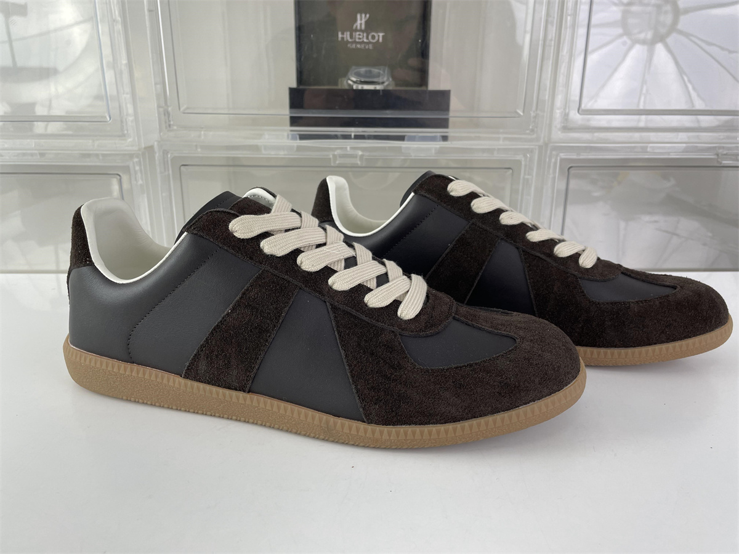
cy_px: 277
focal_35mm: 26
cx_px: 370
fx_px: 555
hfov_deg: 67.3
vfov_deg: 53.1
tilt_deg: -18.0
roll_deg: -0.1
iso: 32
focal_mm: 4.2
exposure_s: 1/155
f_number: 1.6
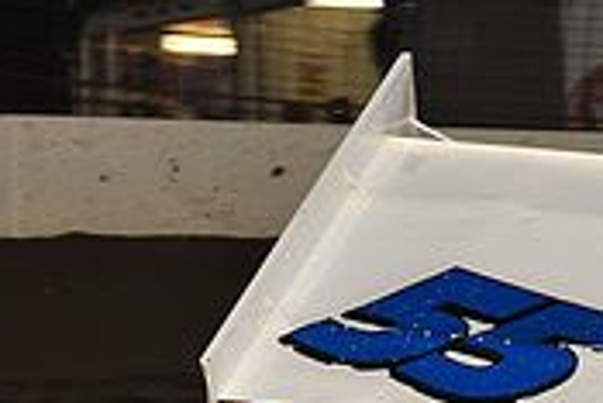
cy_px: 437
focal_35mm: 446
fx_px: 7476
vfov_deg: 3.1
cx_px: 575
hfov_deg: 4.6
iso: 1000
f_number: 7.1
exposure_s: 1/320
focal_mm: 135
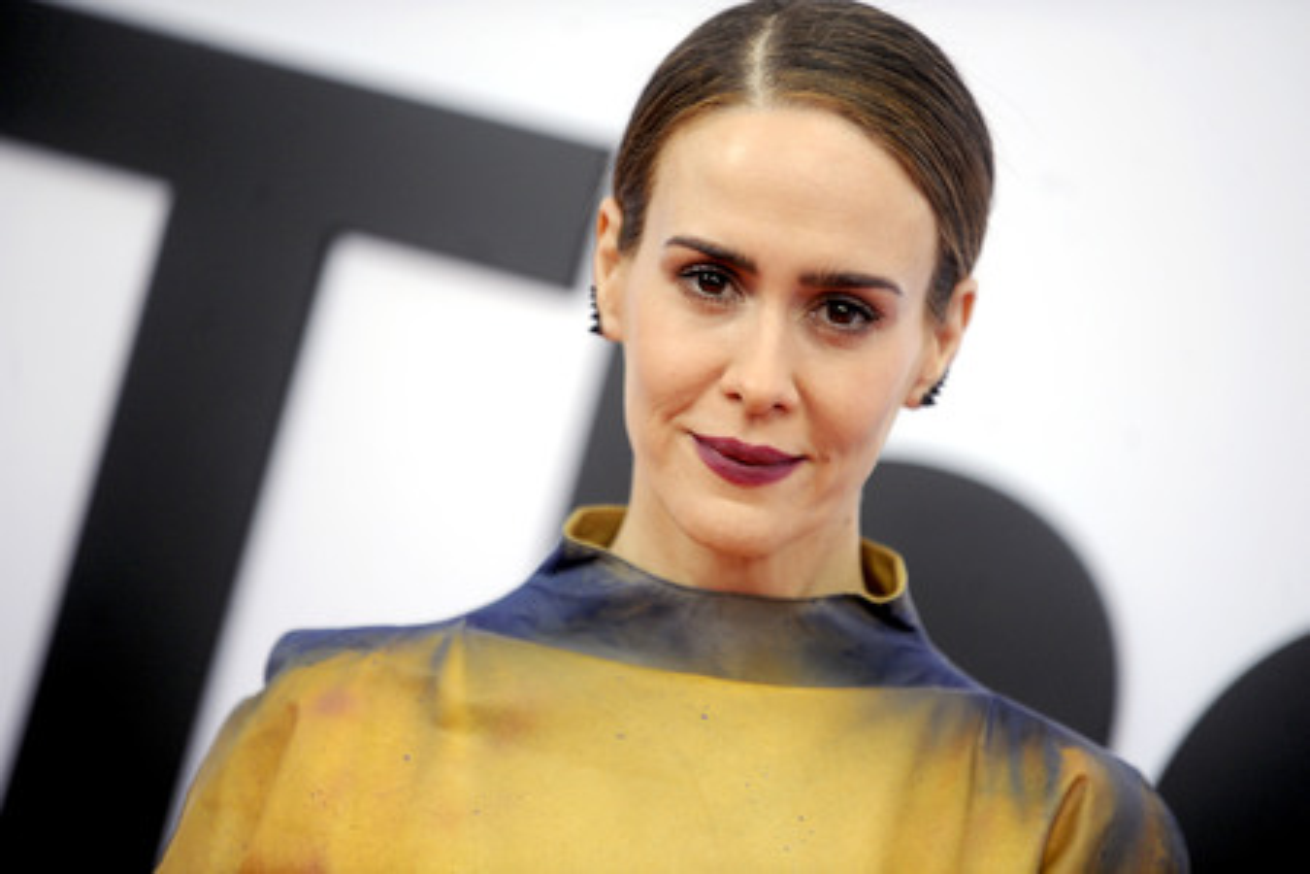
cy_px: 437
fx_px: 7277
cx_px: 655
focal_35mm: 200
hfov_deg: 10.3
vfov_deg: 6.9
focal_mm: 200
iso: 1600
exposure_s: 1/640
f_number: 4
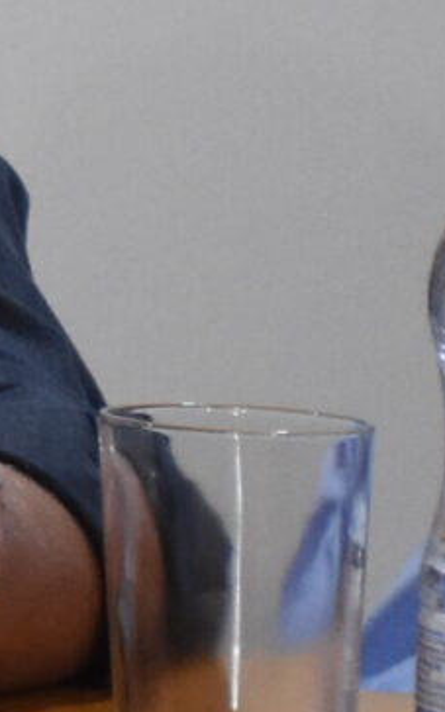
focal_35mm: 517
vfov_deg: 4.0
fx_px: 10028
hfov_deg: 2.4
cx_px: -2056
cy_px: -433
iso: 2000
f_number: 4.5
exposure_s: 1/160
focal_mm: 48
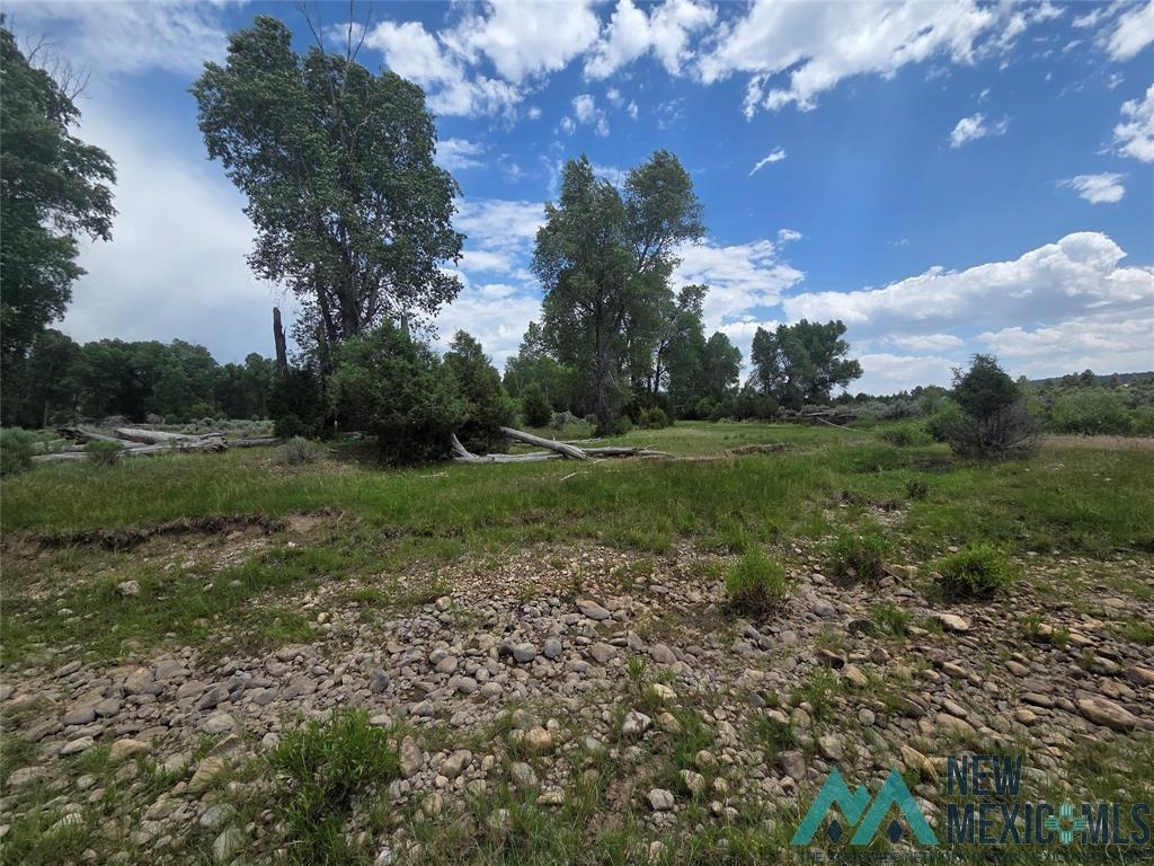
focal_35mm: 13
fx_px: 433
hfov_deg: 106.2
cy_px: 433
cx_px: 577
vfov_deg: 89.9
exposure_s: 1/2021
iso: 50
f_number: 2.2
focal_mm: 2.2
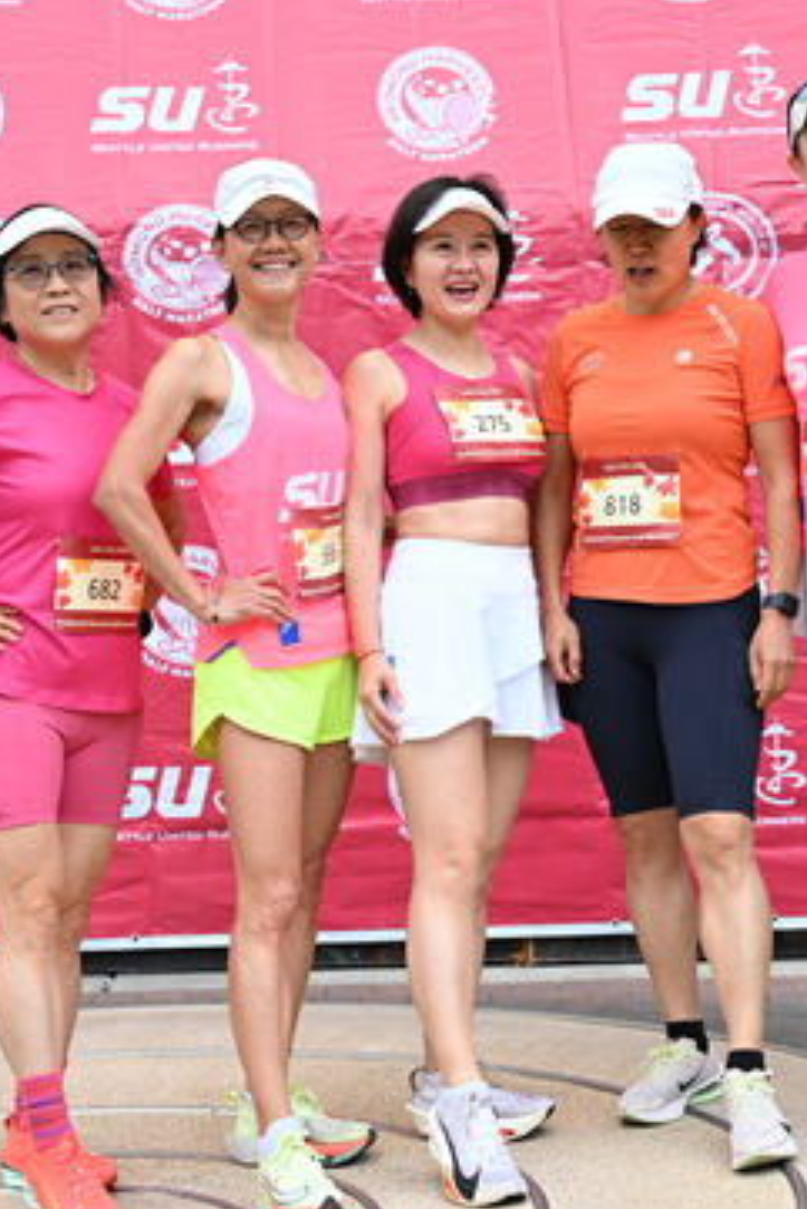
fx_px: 2251
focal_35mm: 67
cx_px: 491
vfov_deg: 30.1
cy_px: 620
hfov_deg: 20.3
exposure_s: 1/400
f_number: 4
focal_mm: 44
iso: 2000
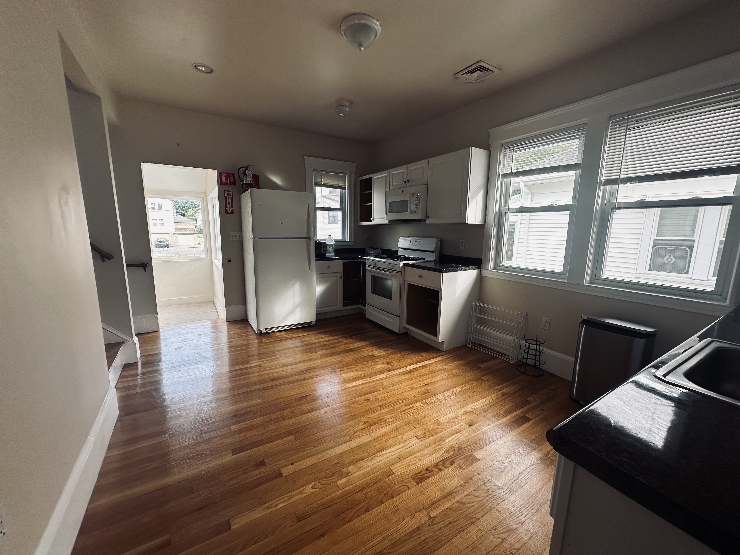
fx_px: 299
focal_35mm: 14
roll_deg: -0.5
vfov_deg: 85.7
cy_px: 278
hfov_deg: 102.1
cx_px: 370
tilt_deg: -9.4
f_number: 2.2
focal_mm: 2.22
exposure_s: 1/99
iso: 80
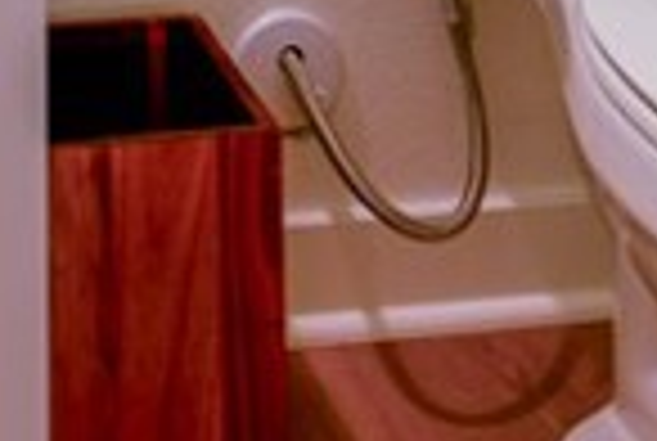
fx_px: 1920
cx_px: 50
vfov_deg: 9.5
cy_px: -965
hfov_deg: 19.0
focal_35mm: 105
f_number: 6.3
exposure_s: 1/10
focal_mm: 15
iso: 250
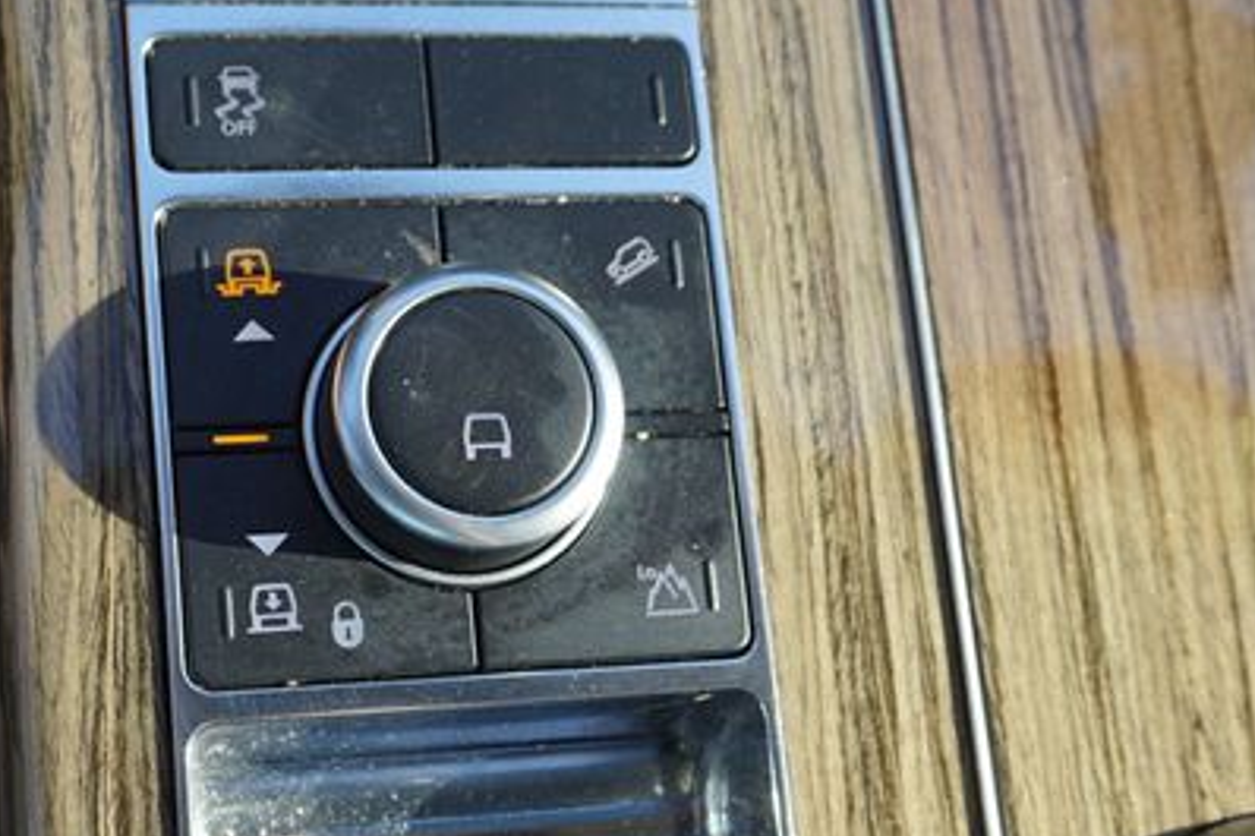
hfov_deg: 37.1
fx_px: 1847
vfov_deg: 25.4
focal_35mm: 53
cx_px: 407
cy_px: 533
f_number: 5.6
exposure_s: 1/80
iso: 100
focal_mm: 22
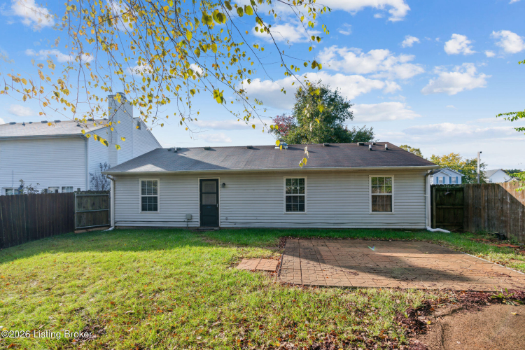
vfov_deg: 73.7
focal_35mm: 16
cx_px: 262
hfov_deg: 96.7
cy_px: 175
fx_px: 233
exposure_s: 1/400
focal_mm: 16
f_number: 6.3
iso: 320
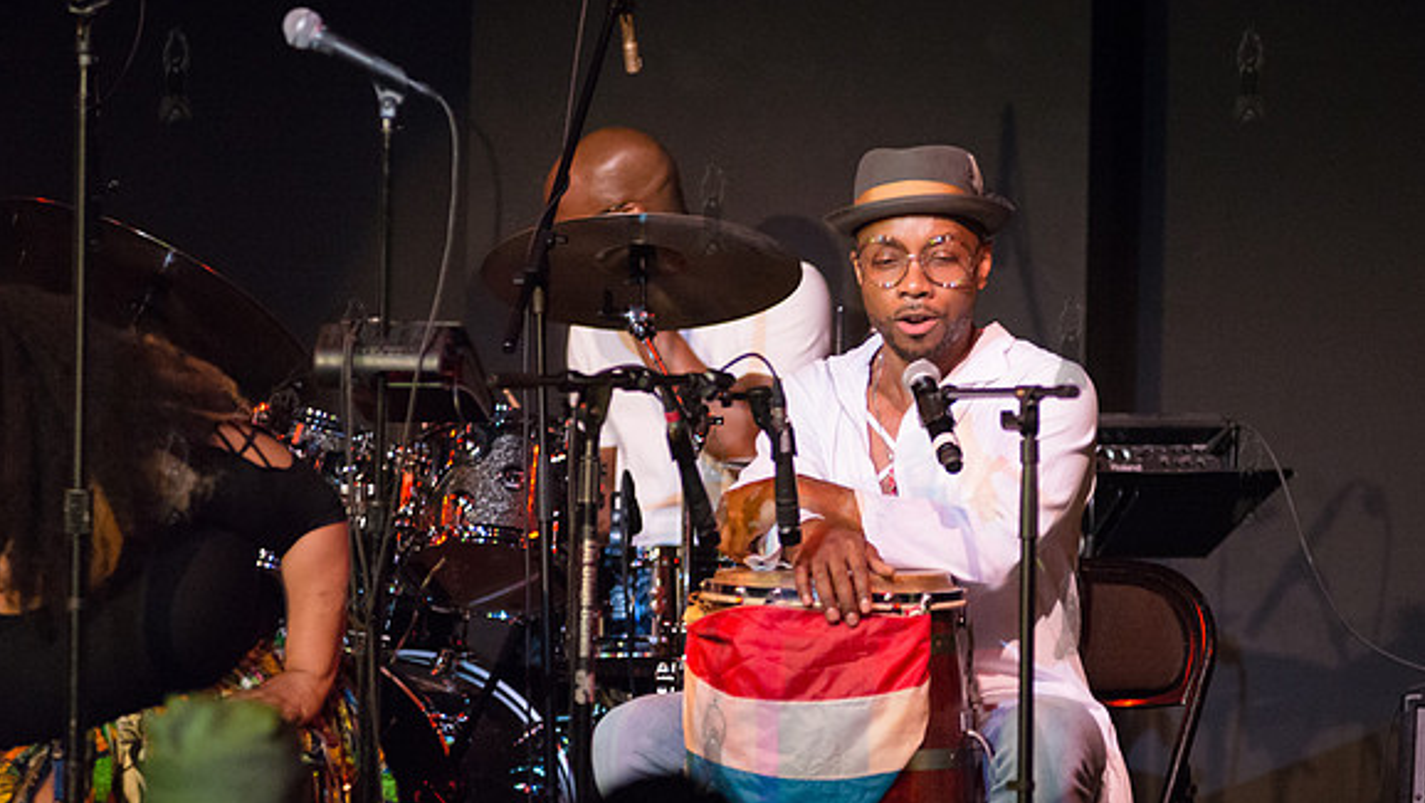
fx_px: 8807
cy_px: 443
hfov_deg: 9.2
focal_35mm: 233
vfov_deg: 5.2
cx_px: 852
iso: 4000
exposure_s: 1/200
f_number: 2.8
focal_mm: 185
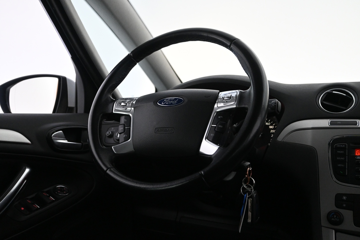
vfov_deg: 40.0
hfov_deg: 57.2
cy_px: 120
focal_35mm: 33
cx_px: 180
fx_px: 330
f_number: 4.5
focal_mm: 22
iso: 3200
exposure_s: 1/60
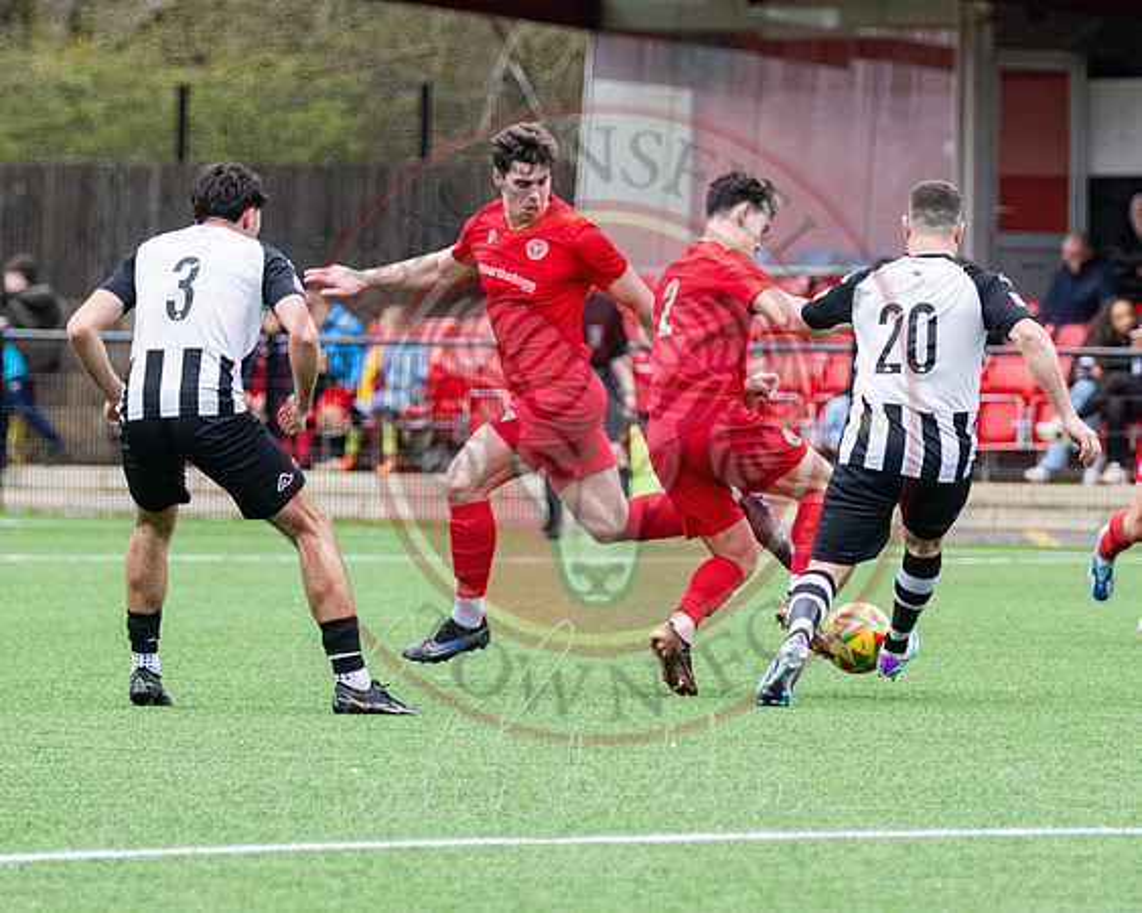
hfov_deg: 4.8
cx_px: 860
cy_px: 319
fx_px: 13758
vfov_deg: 3.8
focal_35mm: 407
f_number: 3.5
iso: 800
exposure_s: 1/2000
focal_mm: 165
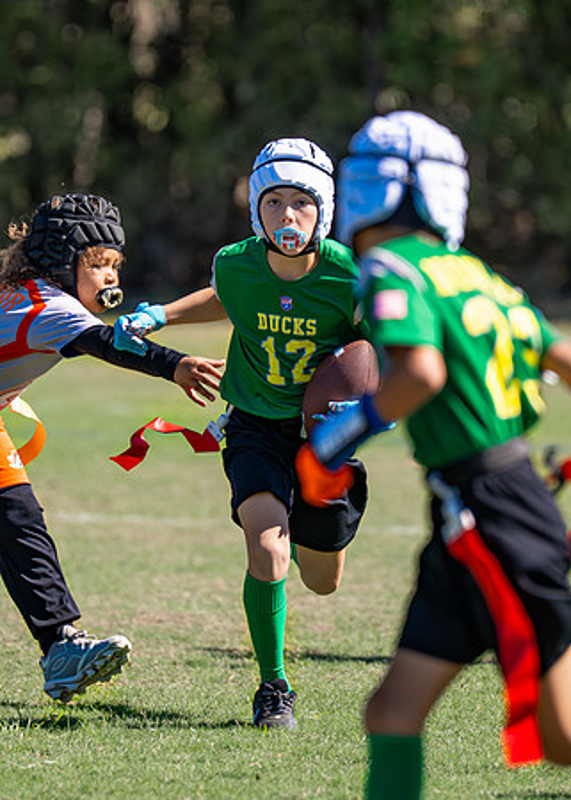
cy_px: 341
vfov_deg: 4.4
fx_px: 10415
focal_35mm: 458
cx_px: 308
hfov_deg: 3.1
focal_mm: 200
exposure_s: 1/2500
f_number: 2.8
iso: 200
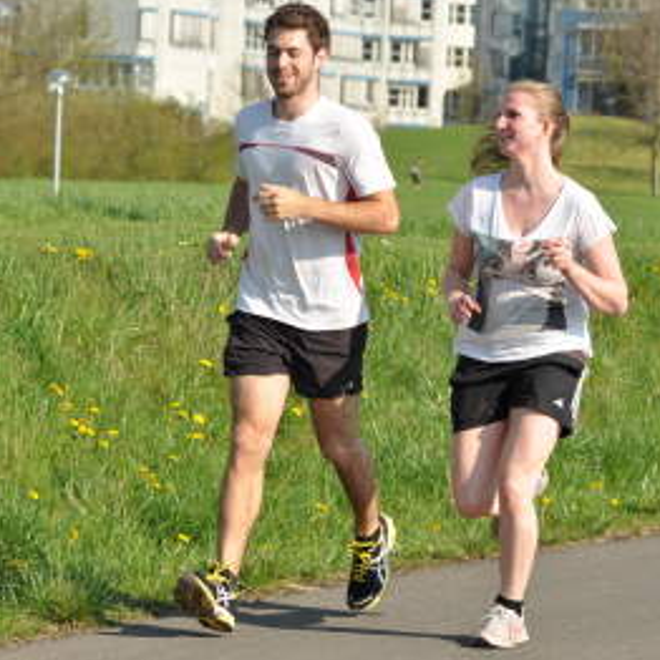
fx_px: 3602
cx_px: 340
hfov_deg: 10.5
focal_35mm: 167
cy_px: 329
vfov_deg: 10.5
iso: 200
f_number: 6.3
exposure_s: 1/800
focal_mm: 86
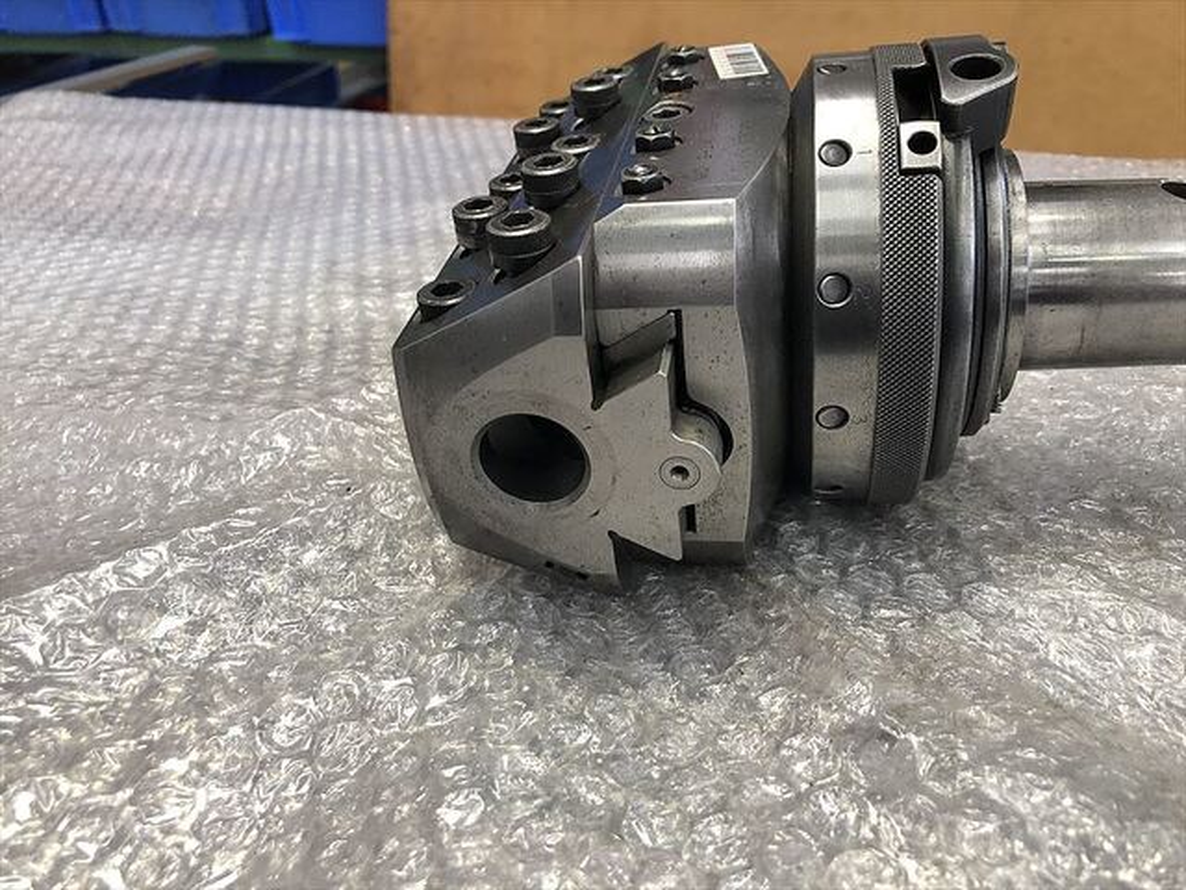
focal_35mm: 28
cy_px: 445
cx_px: 593
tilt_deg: -32.8
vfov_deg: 49.7
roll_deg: +1.1
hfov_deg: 63.4
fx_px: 959
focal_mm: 3.99
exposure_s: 1/33
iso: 40
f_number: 1.8
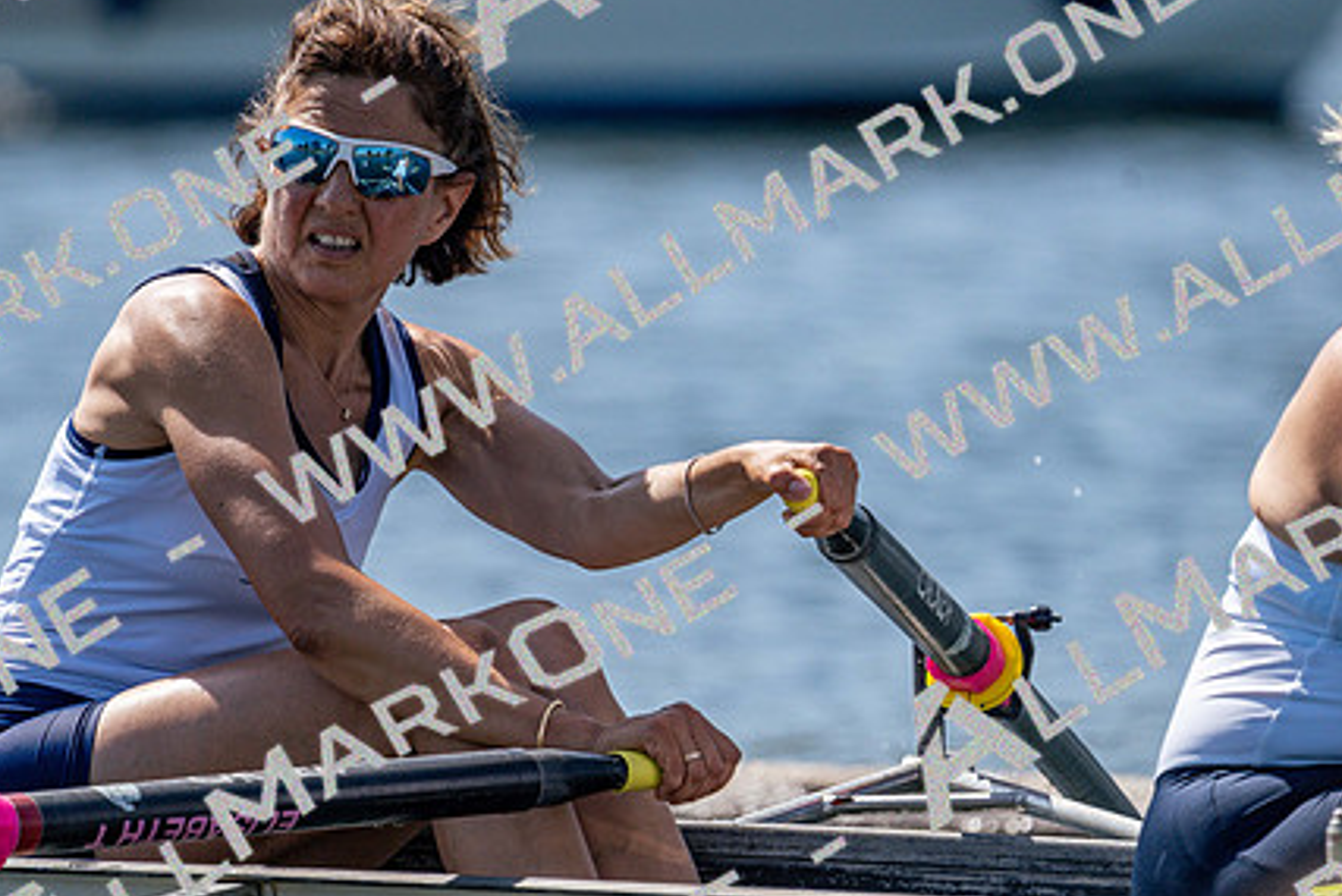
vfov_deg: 1.8
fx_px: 28339
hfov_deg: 2.7
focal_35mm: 760
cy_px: 533
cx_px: 644
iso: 320
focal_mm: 559
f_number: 6.3
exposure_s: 1/2000
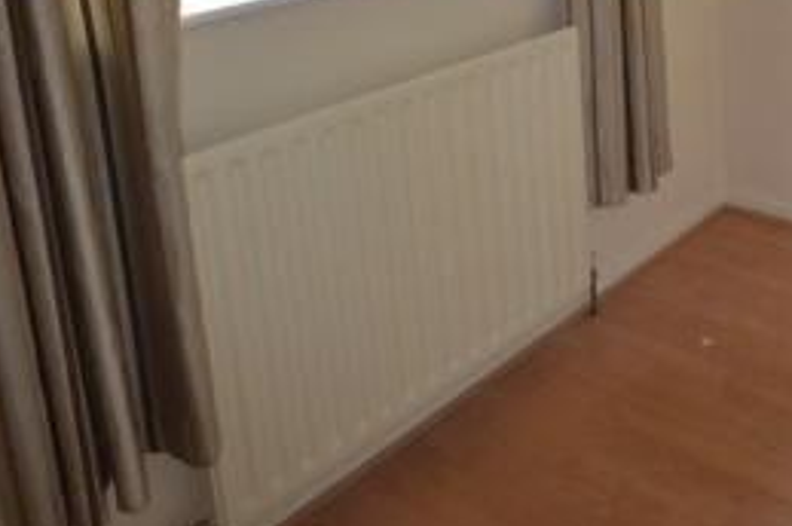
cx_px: 777
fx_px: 835
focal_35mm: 38
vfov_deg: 30.9
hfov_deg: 44.0
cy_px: -61
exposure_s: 1/100
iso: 400
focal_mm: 10
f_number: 4
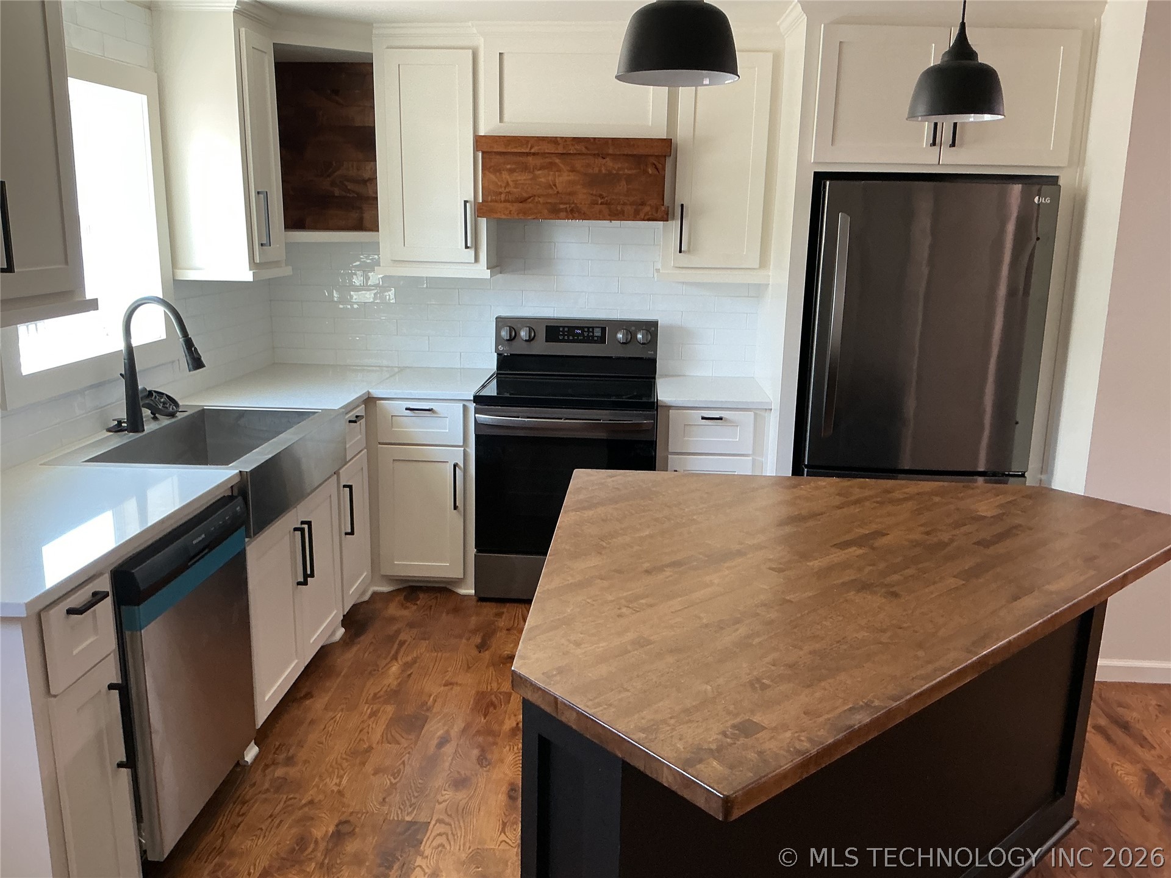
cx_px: 586
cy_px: 439
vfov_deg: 48.2
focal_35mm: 29
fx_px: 981
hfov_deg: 61.7
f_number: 1.8
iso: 80
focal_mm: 3
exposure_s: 1/60
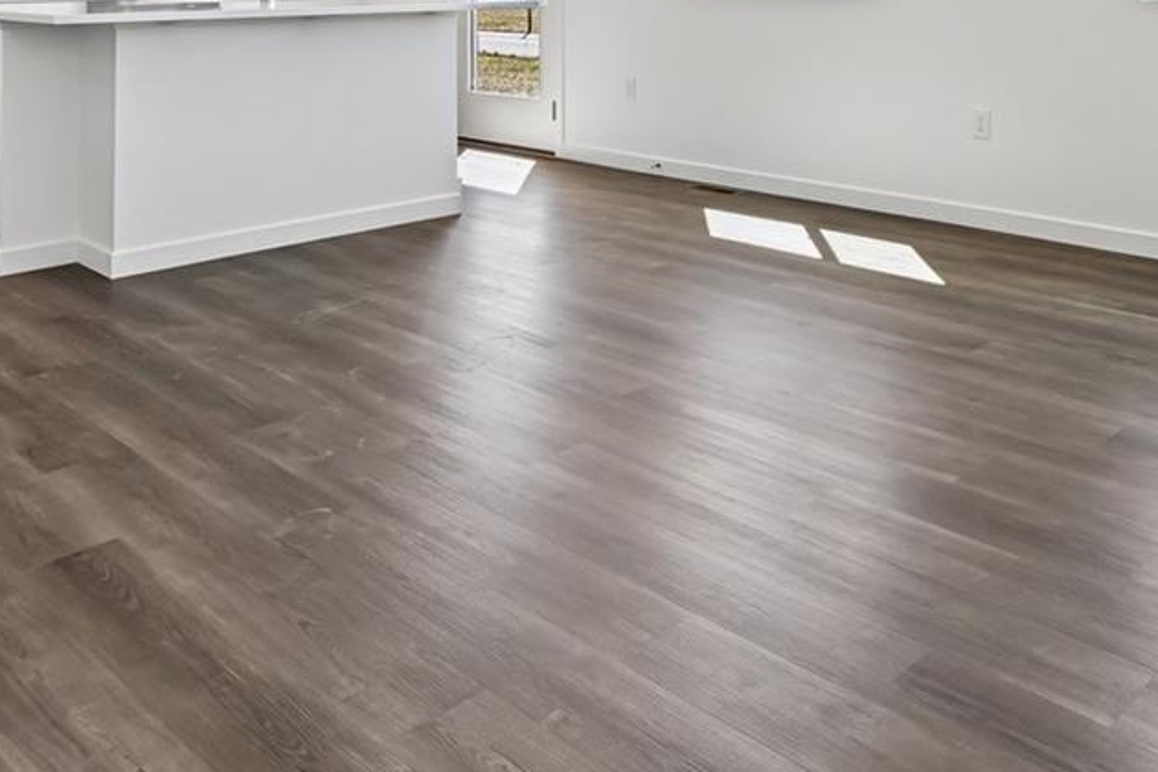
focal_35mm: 36
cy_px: -51
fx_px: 1158
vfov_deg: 32.9
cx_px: 596
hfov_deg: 53.1
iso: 110
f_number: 11
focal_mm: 14
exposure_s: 1/15
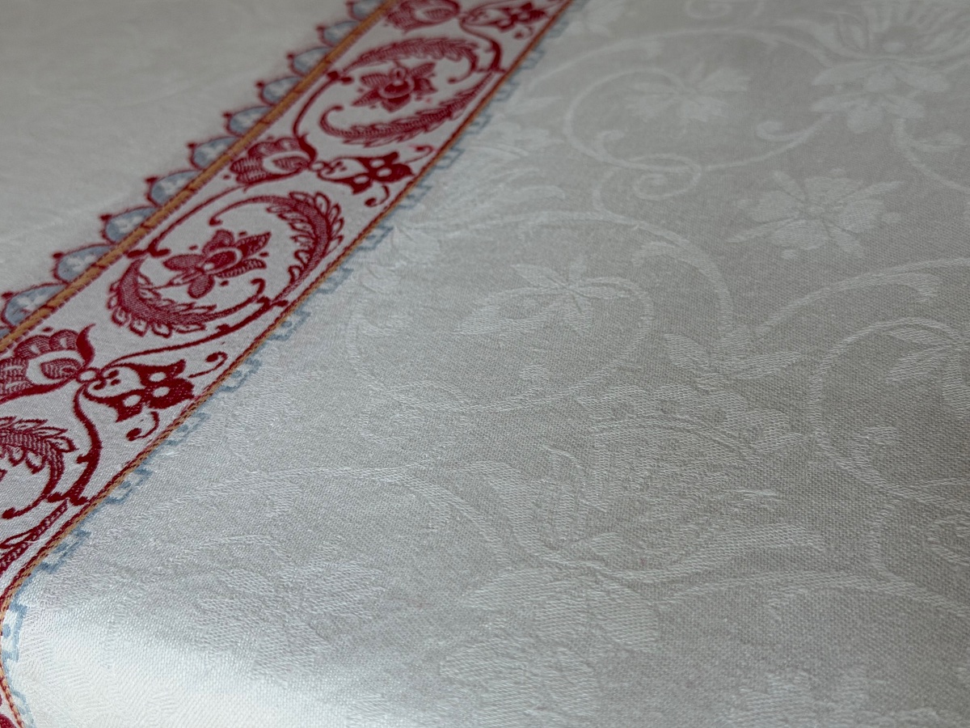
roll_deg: +13.3
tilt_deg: -37.5
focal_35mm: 48
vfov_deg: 30.3
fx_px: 1345
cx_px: 485
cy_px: 364
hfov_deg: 39.7
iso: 50
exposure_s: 1/145
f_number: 1.78
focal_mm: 6.76
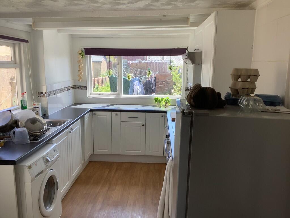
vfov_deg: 45.4
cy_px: 109
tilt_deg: -11.0
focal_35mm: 31
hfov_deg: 58.4
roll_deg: -1.1
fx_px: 260
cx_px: 145
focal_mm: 3.3
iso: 25
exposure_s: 1/101
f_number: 2.4
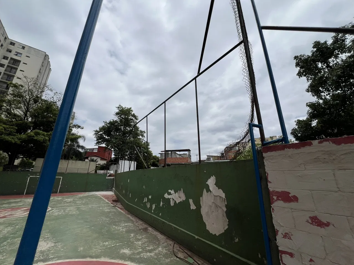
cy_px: 132
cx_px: 177
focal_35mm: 13
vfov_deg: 89.9
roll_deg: +2.4
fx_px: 133
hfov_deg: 106.2
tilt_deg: +18.4
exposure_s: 1/5000
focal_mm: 1.57
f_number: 1.8
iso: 32
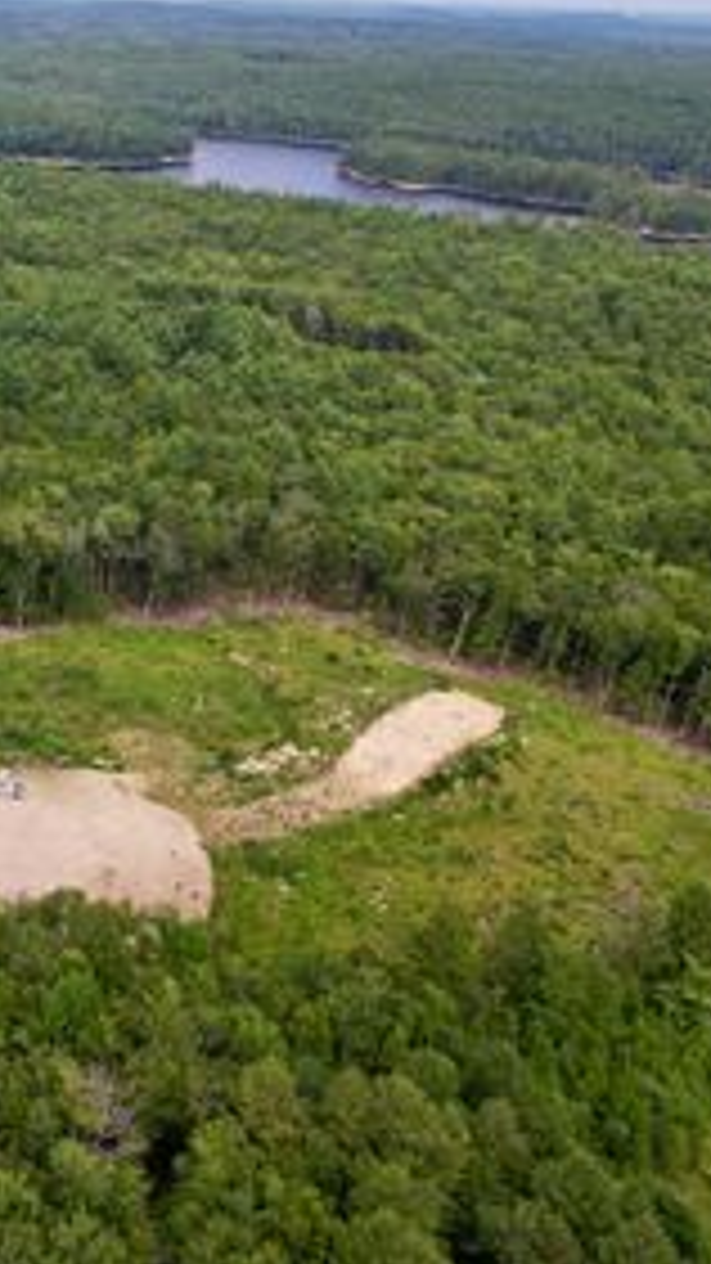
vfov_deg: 49.3
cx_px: -180
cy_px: 551
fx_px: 1375
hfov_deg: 25.5
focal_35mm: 41
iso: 100
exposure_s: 1/40
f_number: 2.8
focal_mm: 8.38
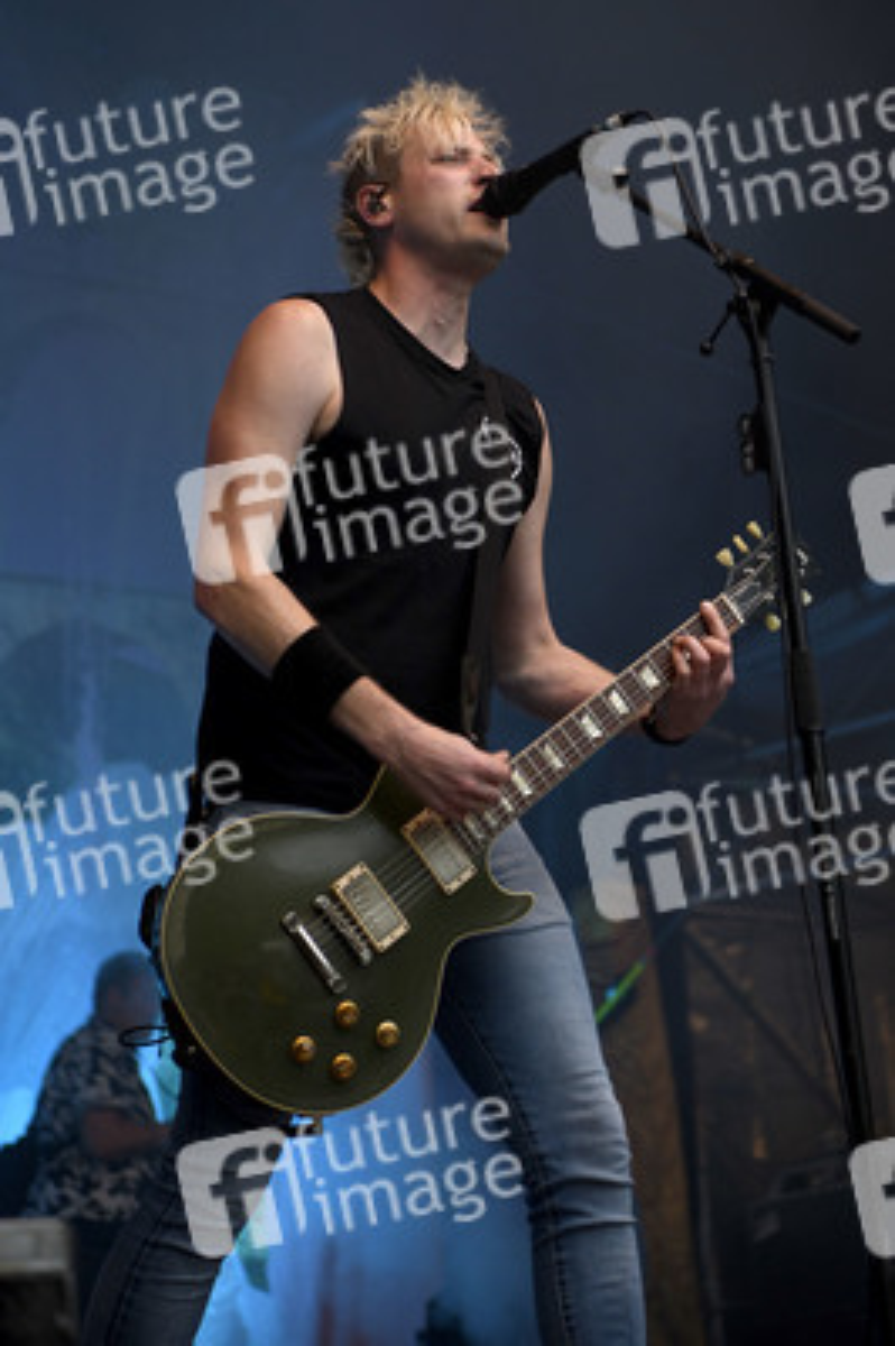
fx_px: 2615
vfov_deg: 28.9
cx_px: 448
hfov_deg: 19.4
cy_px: 673
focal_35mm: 70
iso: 1250
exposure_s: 1/320
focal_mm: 70
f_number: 3.5
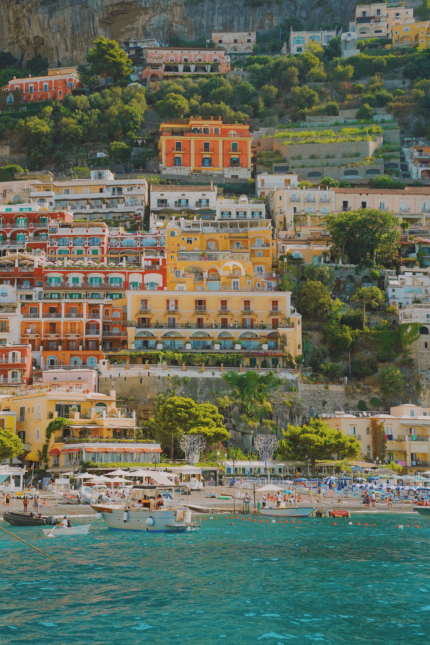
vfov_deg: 29.2
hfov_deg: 19.7
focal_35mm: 69
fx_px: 1236
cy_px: 322
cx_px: 215
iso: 640
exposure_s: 1/640
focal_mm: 69
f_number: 9
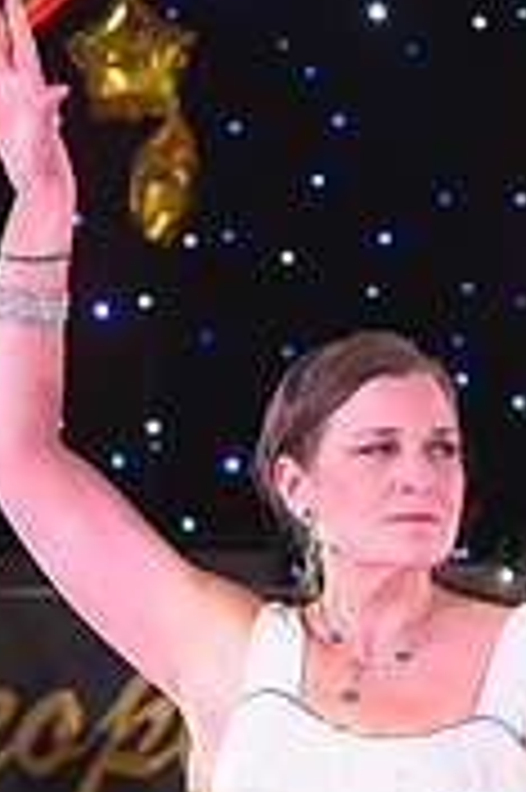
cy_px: 1084
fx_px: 5072
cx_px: 798
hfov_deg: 5.9
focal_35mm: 231
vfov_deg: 8.8
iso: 5000
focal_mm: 70
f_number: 5
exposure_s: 1/320
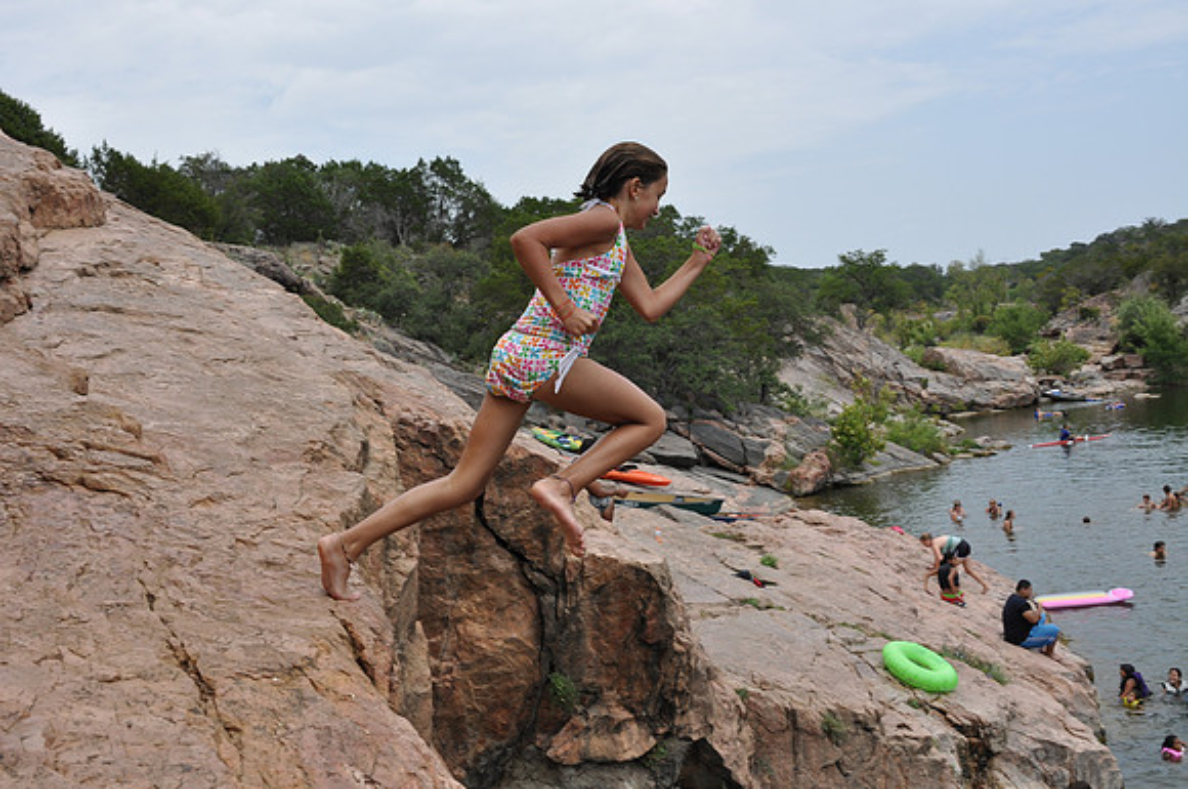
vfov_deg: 32.9
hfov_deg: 48.0
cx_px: 594
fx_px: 1335
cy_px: 394
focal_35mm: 40
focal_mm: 27
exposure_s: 1/500
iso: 200
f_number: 8
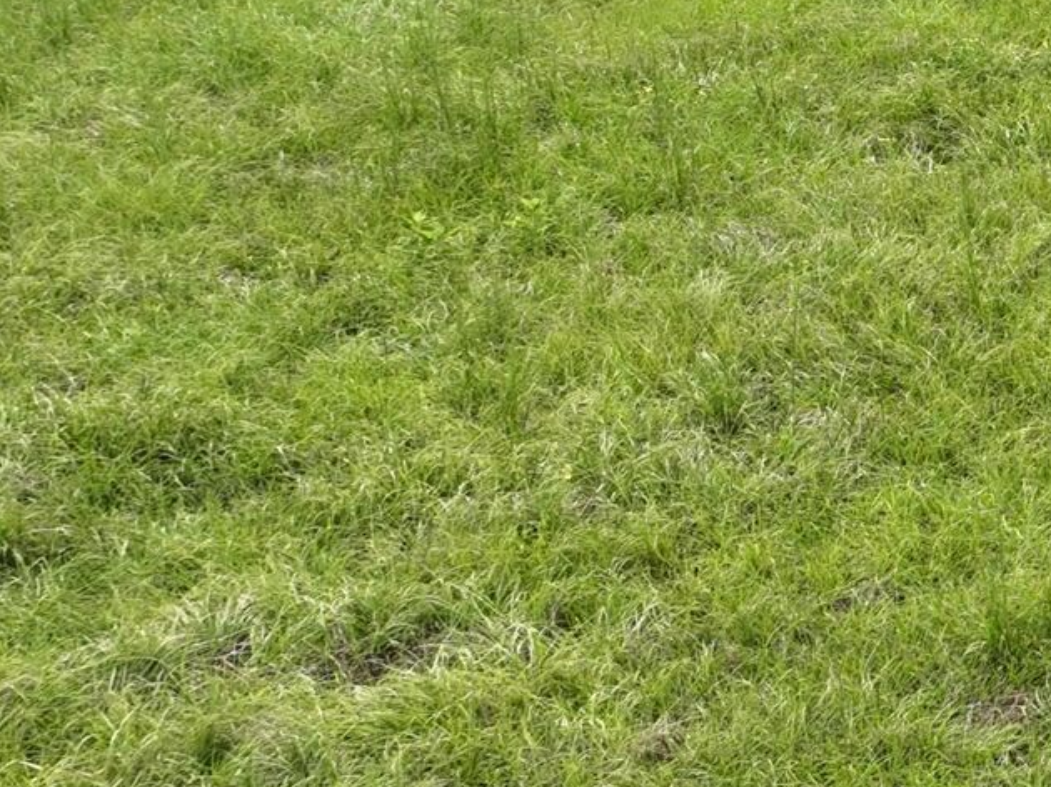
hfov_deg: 13.6
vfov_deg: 12.6
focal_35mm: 117
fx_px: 3551
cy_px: 305
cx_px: 2294
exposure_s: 1/725
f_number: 2.8
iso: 100
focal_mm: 12.29
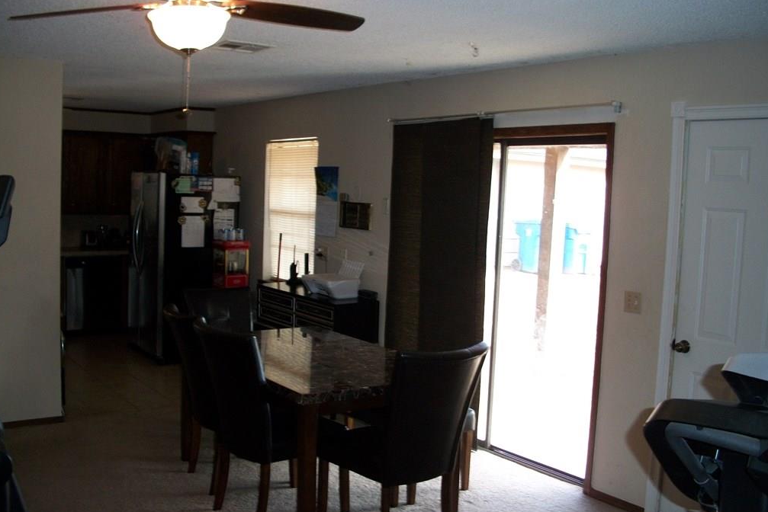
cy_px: 279
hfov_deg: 51.9
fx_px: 790
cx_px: 383
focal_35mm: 37
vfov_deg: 35.9
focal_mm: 6.3
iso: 160
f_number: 3.1
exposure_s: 1/30
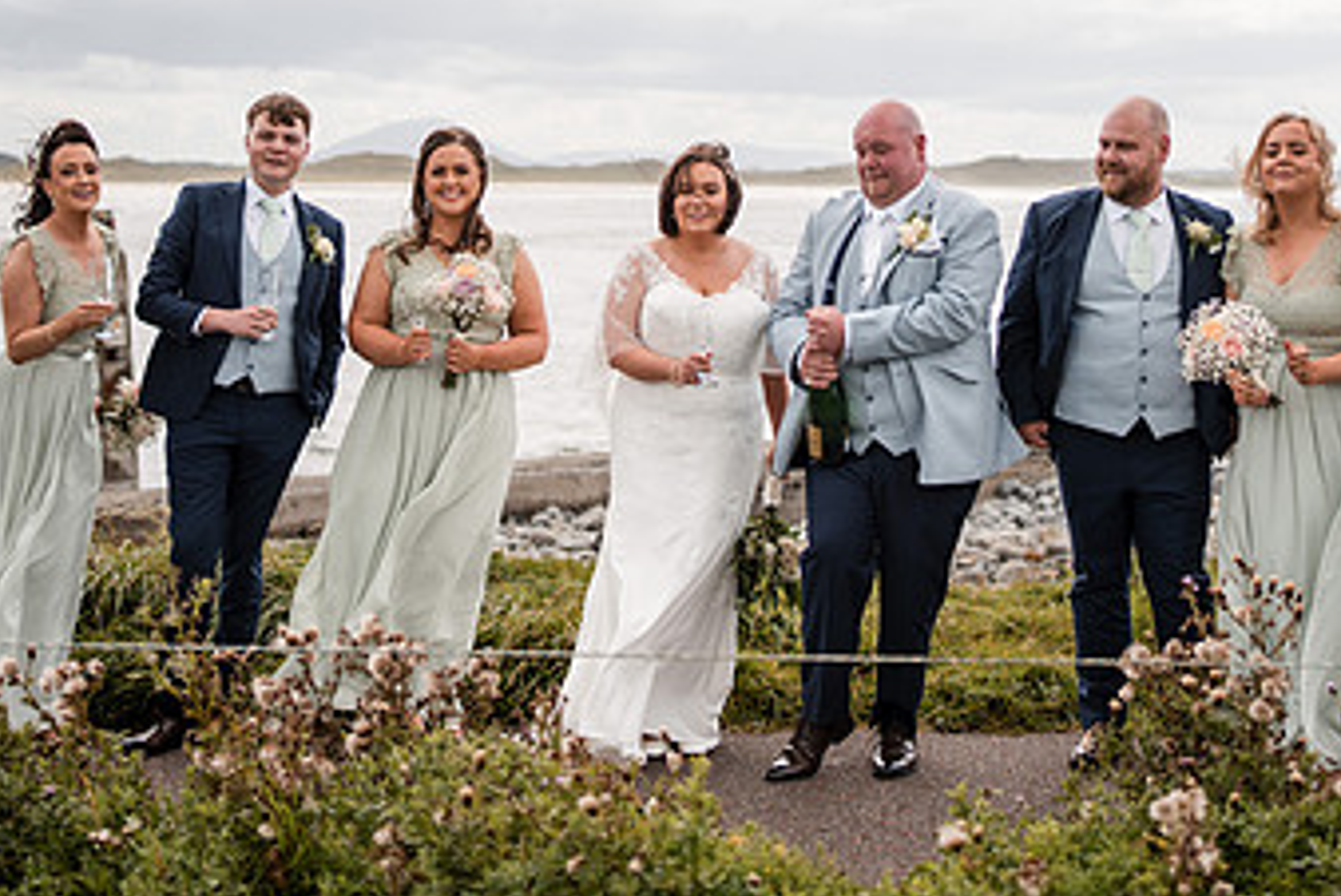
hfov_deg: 33.4
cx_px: 730
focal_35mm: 60
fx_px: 2237
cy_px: 236
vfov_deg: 22.5
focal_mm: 35
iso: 100
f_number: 2.2
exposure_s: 1/3200
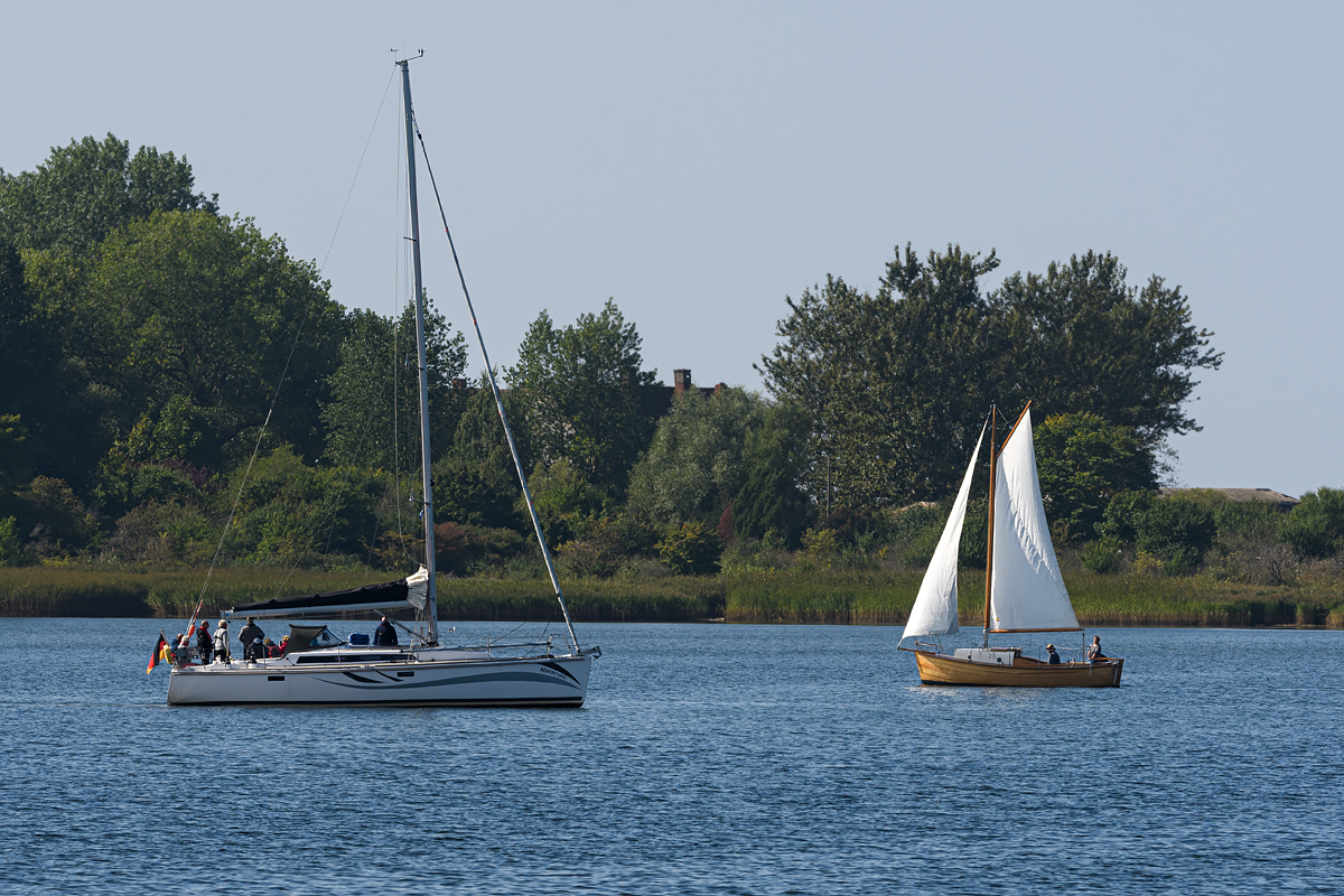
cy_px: 448
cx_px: 672
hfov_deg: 4.9
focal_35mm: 420
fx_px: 15679
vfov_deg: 3.3
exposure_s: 1/800
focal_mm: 280
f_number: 8
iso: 200
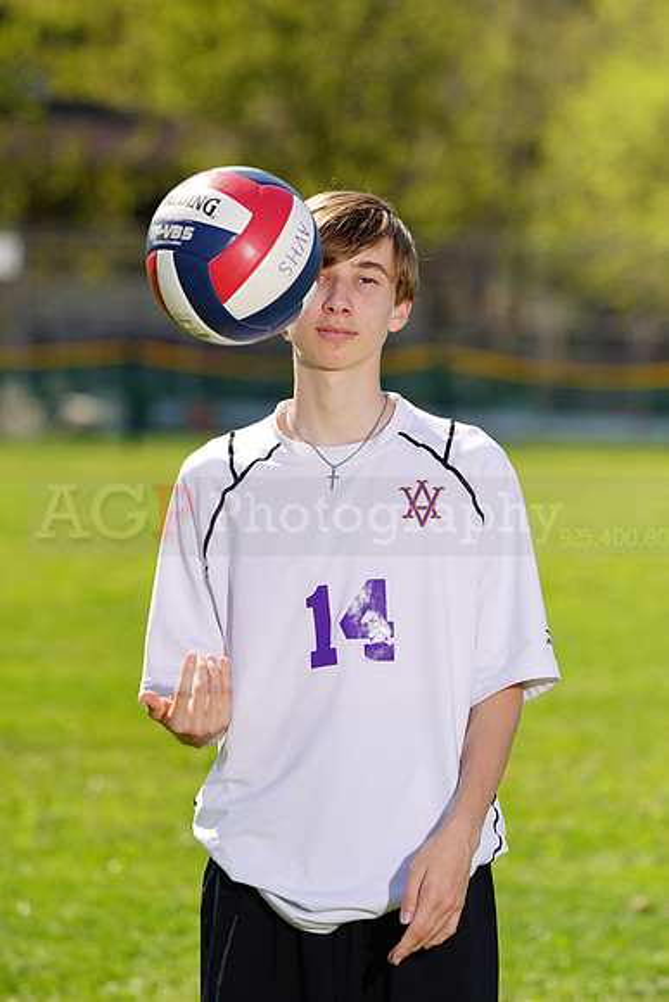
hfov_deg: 4.9
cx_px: 334
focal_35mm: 279
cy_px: 501
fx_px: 7772
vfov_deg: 7.4
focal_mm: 279
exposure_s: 1/200
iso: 64
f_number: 7.1
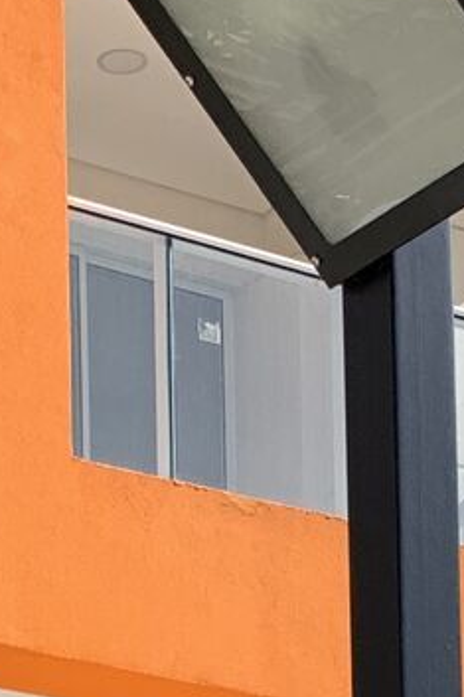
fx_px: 2845
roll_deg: +1.4
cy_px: 1360
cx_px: 160
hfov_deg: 9.3
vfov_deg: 12.4
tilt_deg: +2.0
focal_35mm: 147
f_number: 1.8
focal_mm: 4.25
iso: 25
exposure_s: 1/1779
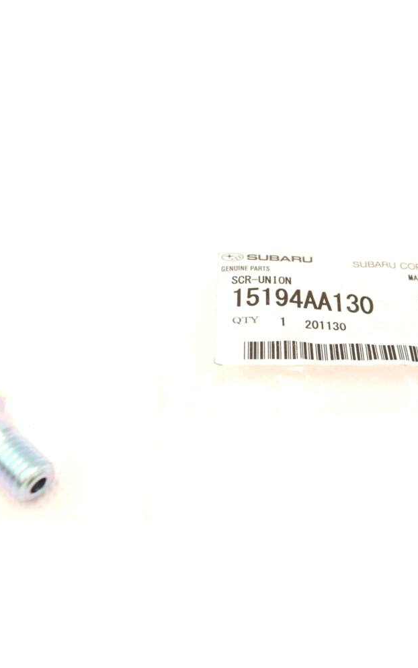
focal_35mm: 46
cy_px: 335
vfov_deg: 43.5
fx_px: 838
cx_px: 268
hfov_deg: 27.9
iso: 400
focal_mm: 20
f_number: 5.6
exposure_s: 1/125
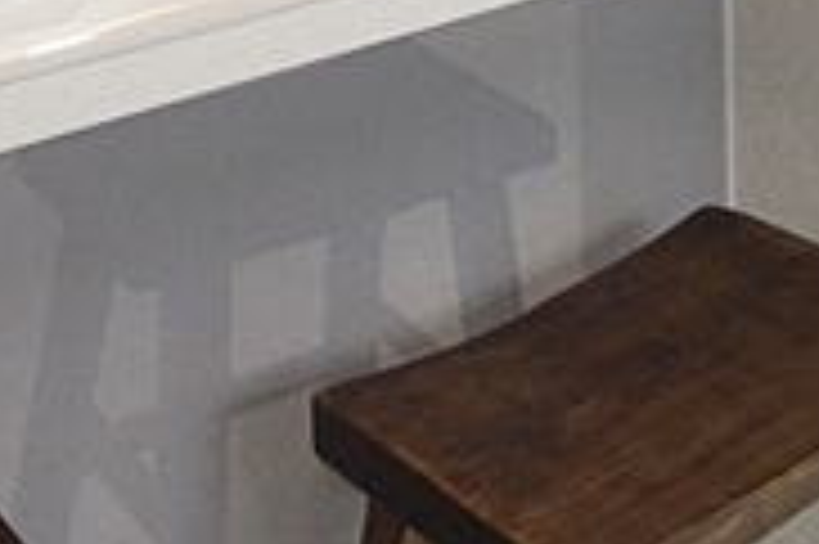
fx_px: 1500
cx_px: 171
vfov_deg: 15.6
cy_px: -593
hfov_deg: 29.9
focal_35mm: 66
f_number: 9
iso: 1600
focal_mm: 10
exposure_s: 1/50
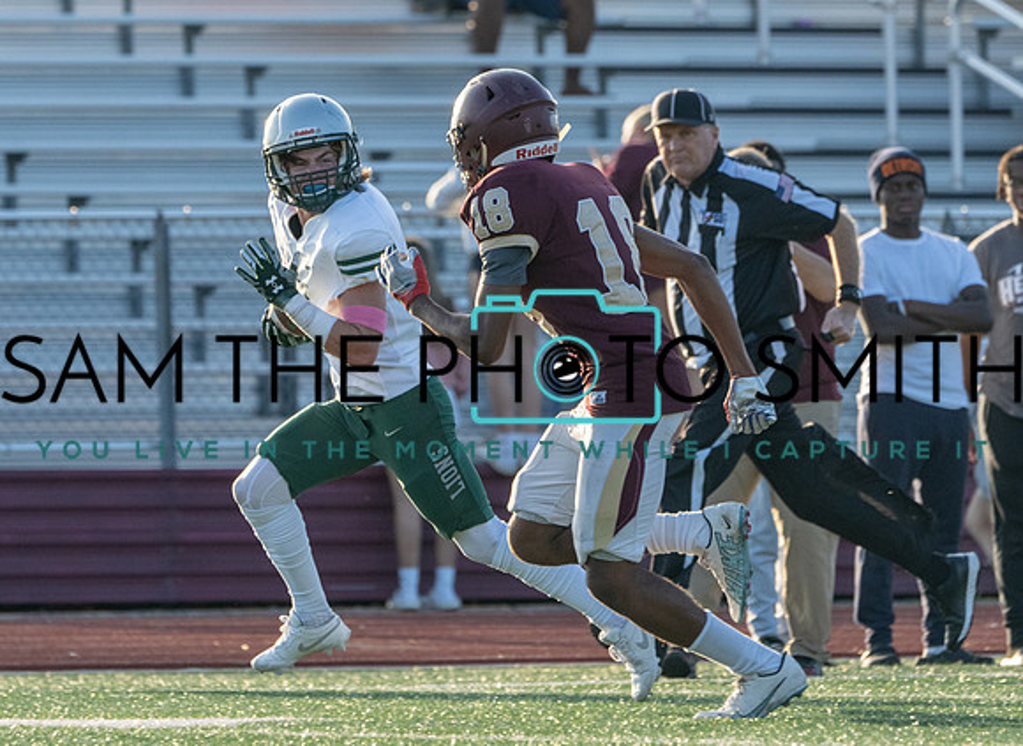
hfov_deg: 3.2
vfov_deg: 2.3
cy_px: 296
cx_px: 481
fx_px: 18522
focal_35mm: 633
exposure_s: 1/1250
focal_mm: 400
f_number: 8
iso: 1600
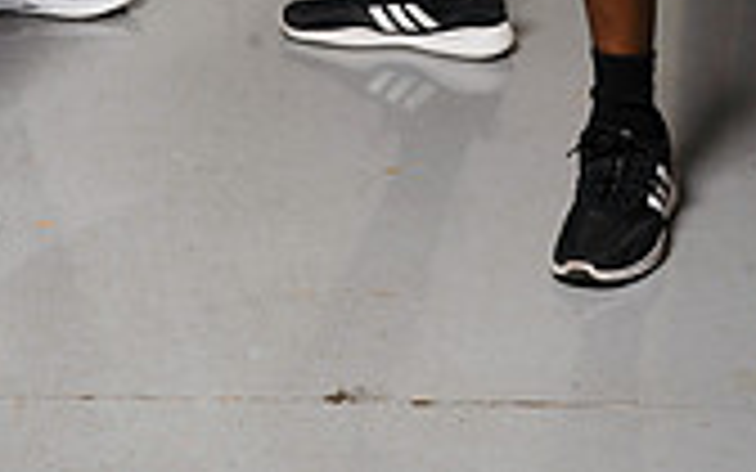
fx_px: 2761
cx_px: 270
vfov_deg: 9.1
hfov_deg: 15.6
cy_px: -535
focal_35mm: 134
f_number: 11
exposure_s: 1/250
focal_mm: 49
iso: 125
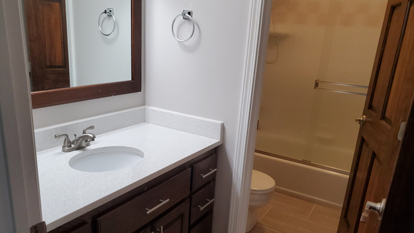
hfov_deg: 66.0
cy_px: 138
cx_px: 205
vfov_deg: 40.1
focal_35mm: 29
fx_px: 318
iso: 100
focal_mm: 4.3
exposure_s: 1/120
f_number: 1.5
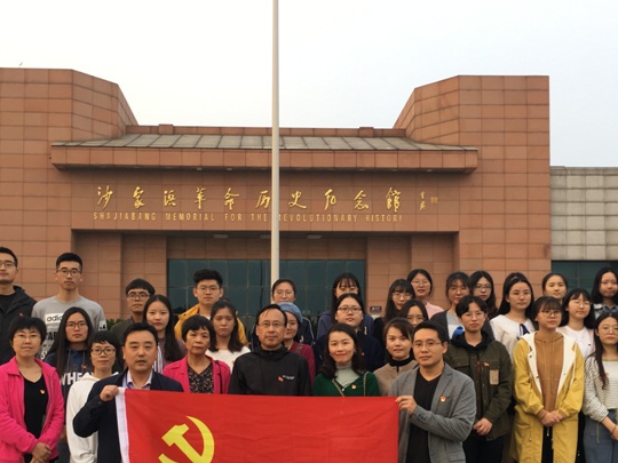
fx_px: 768
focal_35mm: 43
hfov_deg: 43.8
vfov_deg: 33.1
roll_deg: +0.0
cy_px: 335
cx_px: 300
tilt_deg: +3.5
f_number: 2.2
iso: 25
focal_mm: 4.15
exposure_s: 1/100
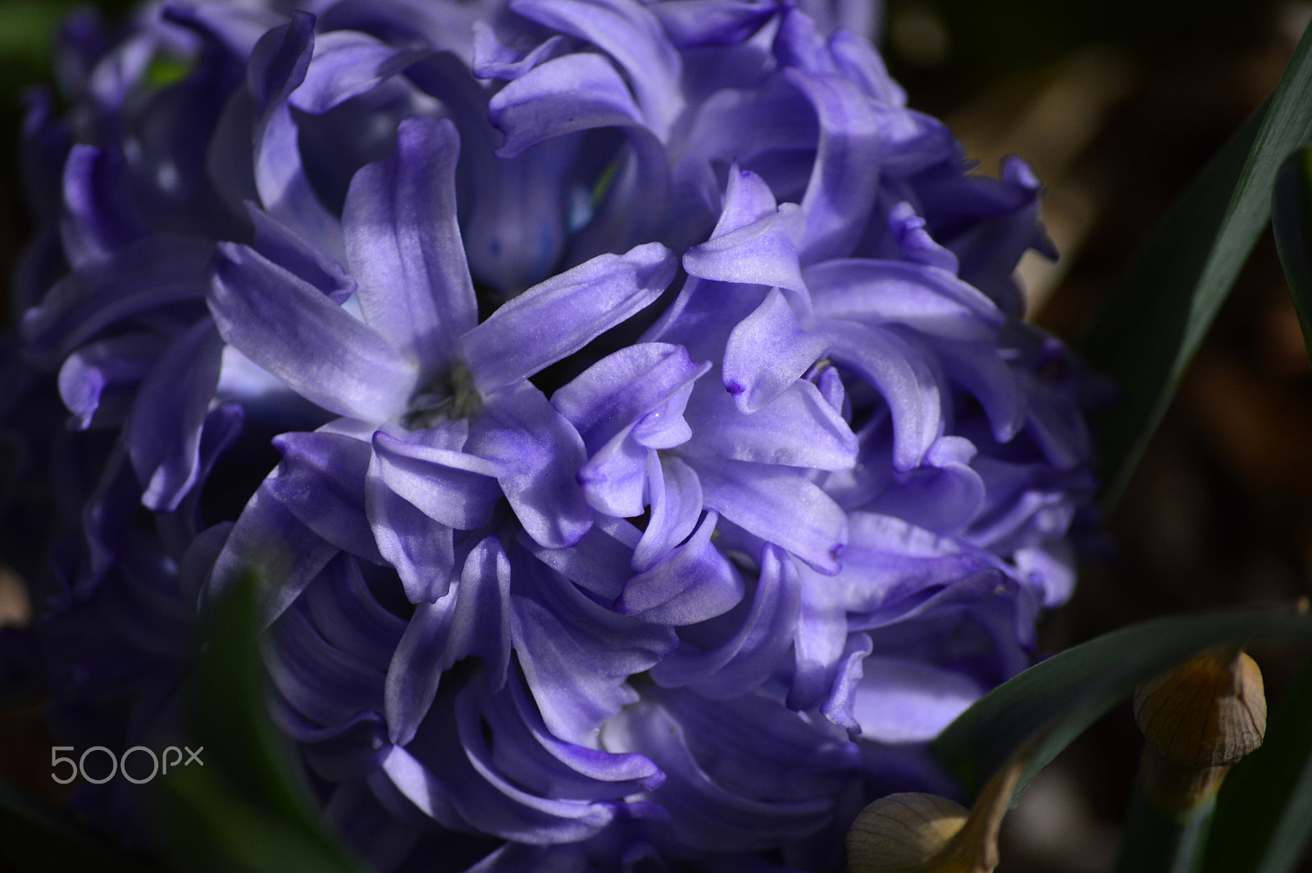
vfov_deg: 4.6
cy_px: 436
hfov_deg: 6.9
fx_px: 10924
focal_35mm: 300
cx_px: 656
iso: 400
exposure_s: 1/2500
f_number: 5.6
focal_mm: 200
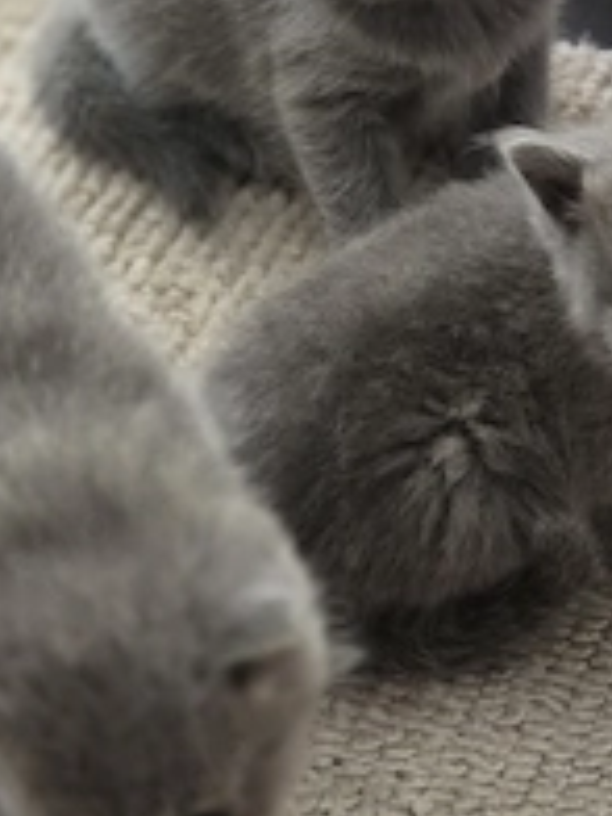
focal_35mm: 141
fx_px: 3324
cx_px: 221
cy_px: 221
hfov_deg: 10.5
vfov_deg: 14.0
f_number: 2.4
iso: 400
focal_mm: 7.9
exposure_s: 1/33.4
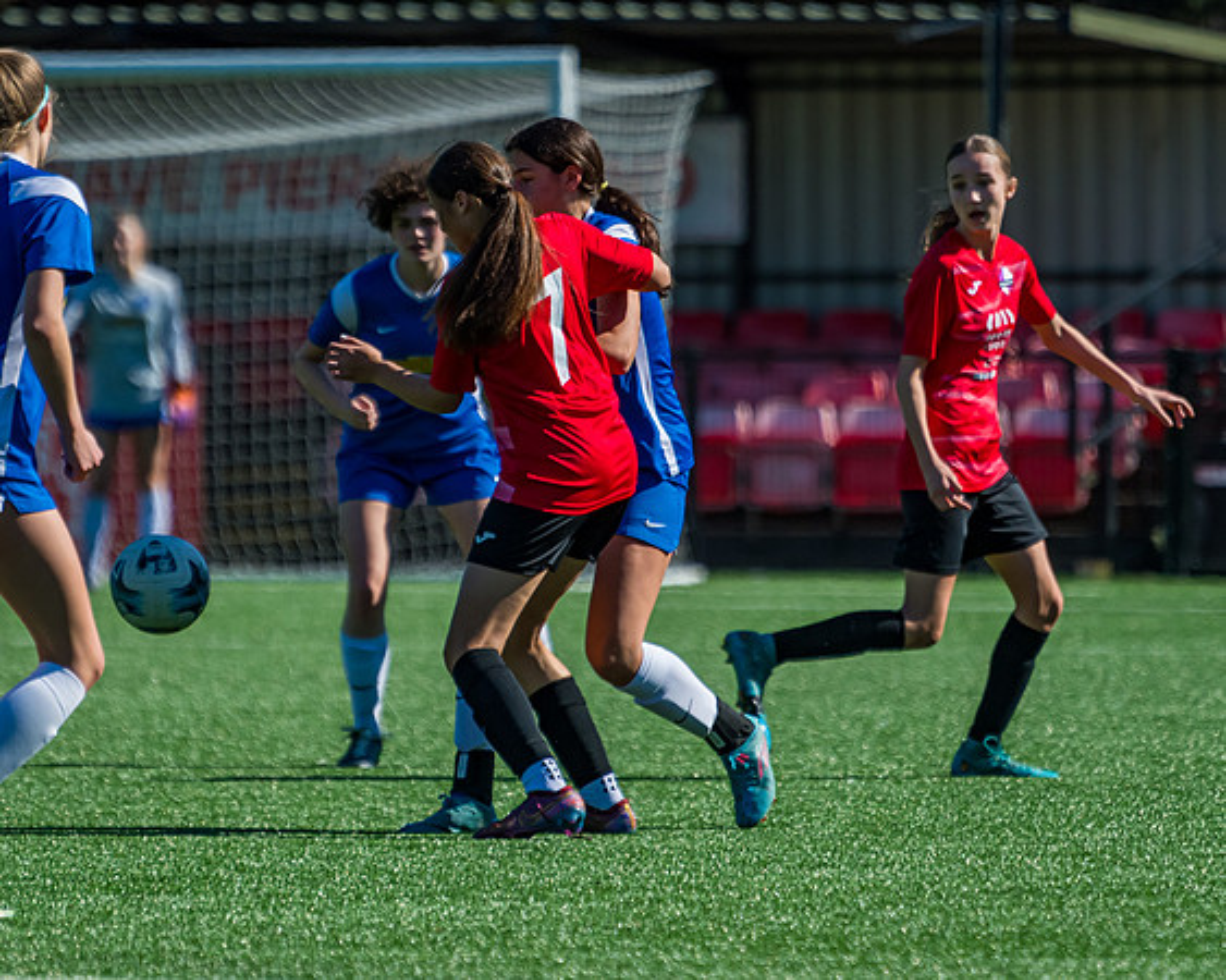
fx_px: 17166
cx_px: 583
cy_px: 490
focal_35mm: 473
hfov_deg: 4.1
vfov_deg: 3.3
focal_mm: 280
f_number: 4
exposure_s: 1/4000
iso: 400
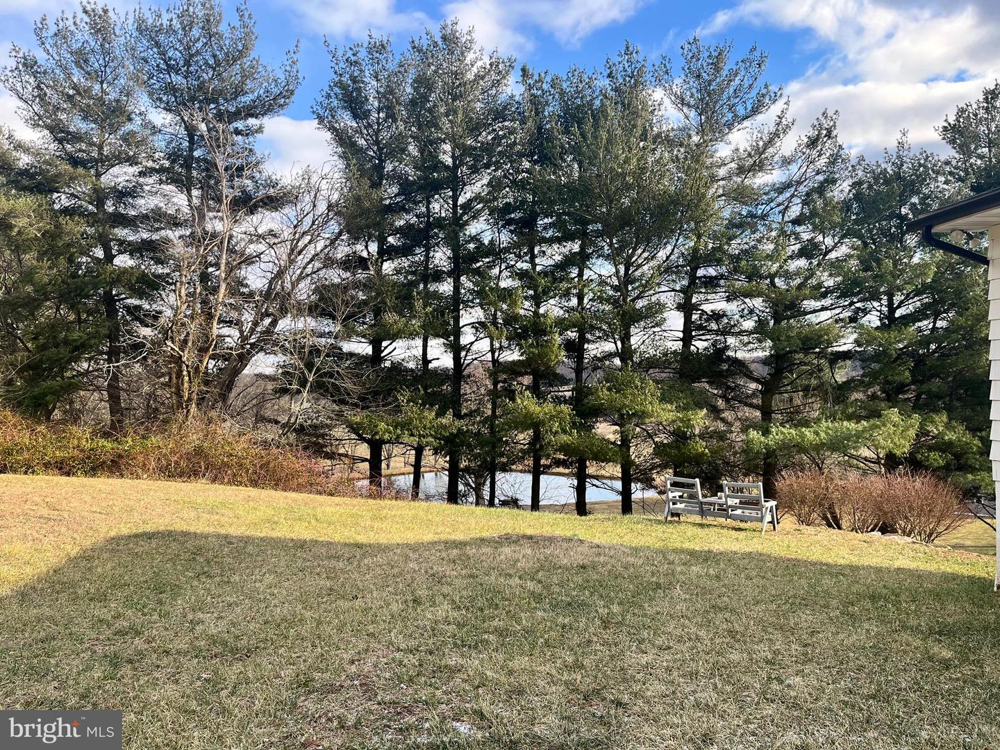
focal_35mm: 26
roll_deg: +1.8
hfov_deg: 67.3
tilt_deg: -0.3
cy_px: 375
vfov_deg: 53.1
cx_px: 500
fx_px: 751
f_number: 1.6
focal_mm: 5.1
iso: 50
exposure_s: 1/701
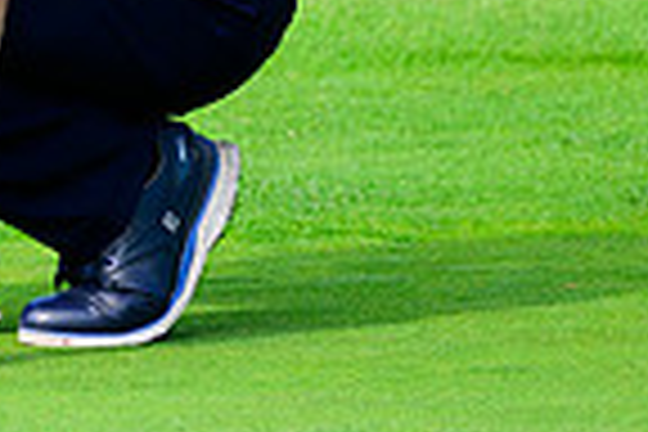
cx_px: -639
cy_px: -137
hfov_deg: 1.3
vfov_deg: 0.9
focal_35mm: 1606
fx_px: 28906
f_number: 5.6
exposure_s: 1/1600
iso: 800
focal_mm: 400
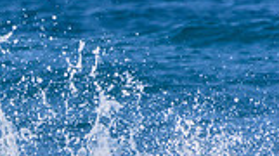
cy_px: 230
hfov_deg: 0.8
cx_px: -180
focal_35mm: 2835
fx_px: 20942
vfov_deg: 0.4
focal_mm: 500
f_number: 5.6
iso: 220
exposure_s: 1/2000
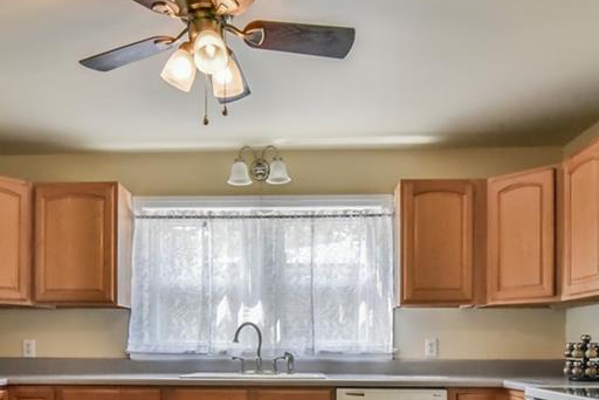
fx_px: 533
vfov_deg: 38.7
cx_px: 281
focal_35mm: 32
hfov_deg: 58.6
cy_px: 348
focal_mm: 16
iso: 4000
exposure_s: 1/160
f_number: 13
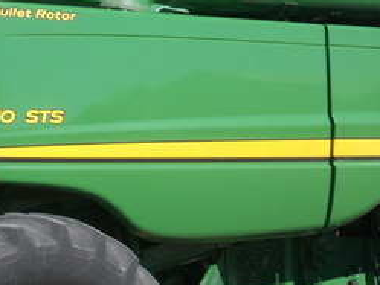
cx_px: 163
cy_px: 123
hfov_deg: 20.8
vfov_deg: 15.7
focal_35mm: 94
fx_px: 1032
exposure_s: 1/125
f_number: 10.1
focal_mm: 7.61
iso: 100
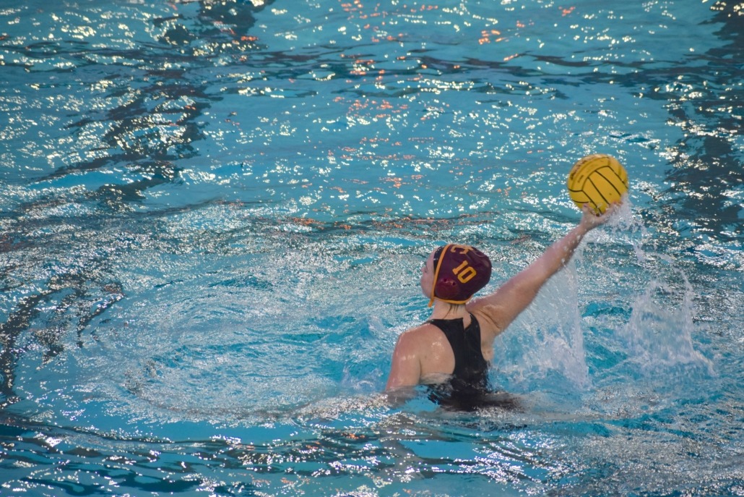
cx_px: 372
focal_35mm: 270
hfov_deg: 7.6
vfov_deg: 5.1
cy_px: 248
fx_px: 5580
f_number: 5.3
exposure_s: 1/200
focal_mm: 180
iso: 450
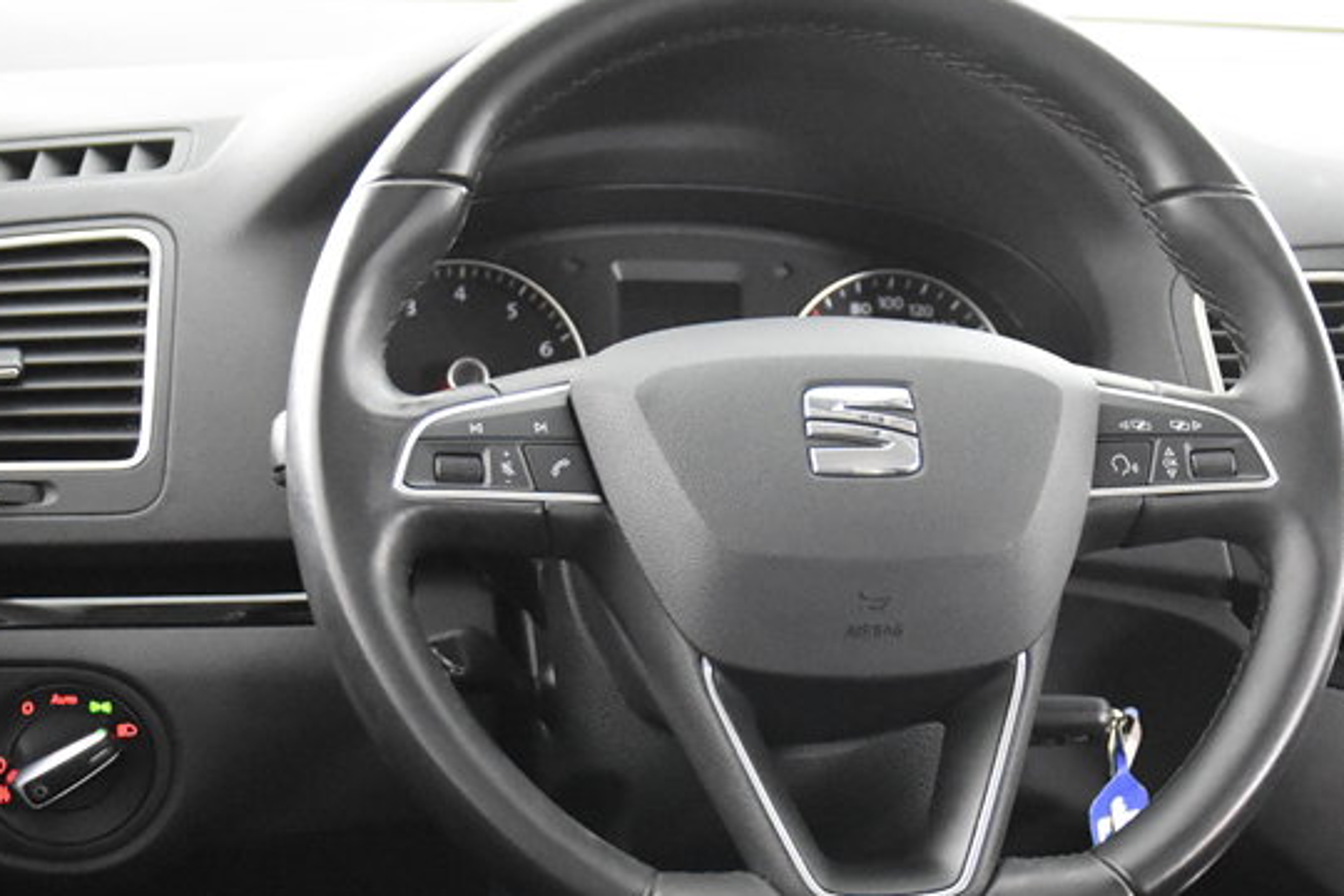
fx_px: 2762
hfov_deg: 27.3
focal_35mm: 74
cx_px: 764
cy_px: 743
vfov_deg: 18.2
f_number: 3.2
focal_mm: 26
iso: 9000
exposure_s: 1/40
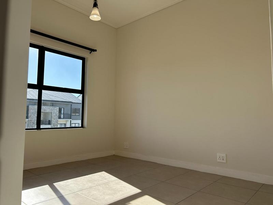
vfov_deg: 53.1
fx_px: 205
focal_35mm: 26
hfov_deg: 67.3
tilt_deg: +4.0
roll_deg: +0.0
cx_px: 136
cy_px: 102
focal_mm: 5.7
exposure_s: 1/1553
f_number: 1.5
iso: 50
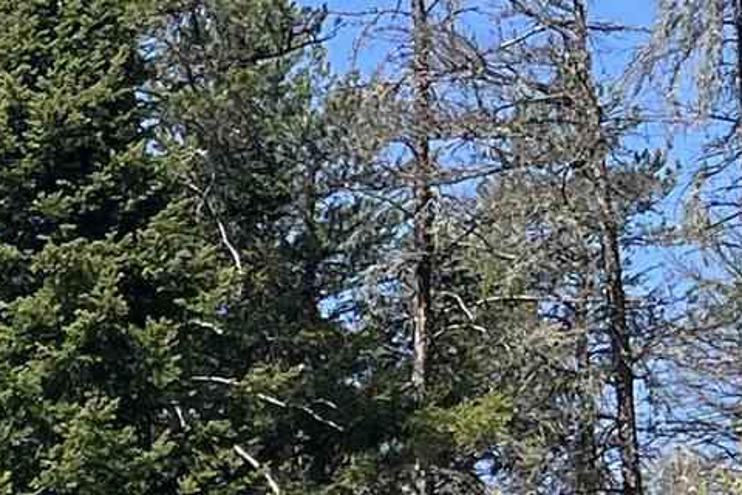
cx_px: -1552
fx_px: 3565
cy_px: 1163
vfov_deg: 7.4
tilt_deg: +2.0
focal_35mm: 173
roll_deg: -0.8
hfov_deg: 9.2
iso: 50
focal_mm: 5.1
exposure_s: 1/2688
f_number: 1.6
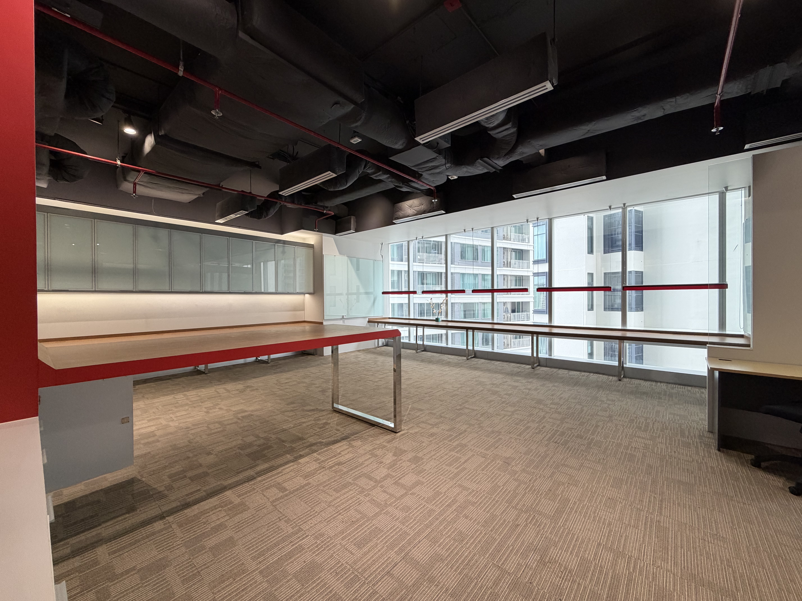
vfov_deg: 85.7
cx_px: 401
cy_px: 300
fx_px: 324
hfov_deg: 102.1
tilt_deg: -0.2
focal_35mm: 14
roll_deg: +1.0
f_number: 2.2
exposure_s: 1/50
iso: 160
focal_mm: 2.22
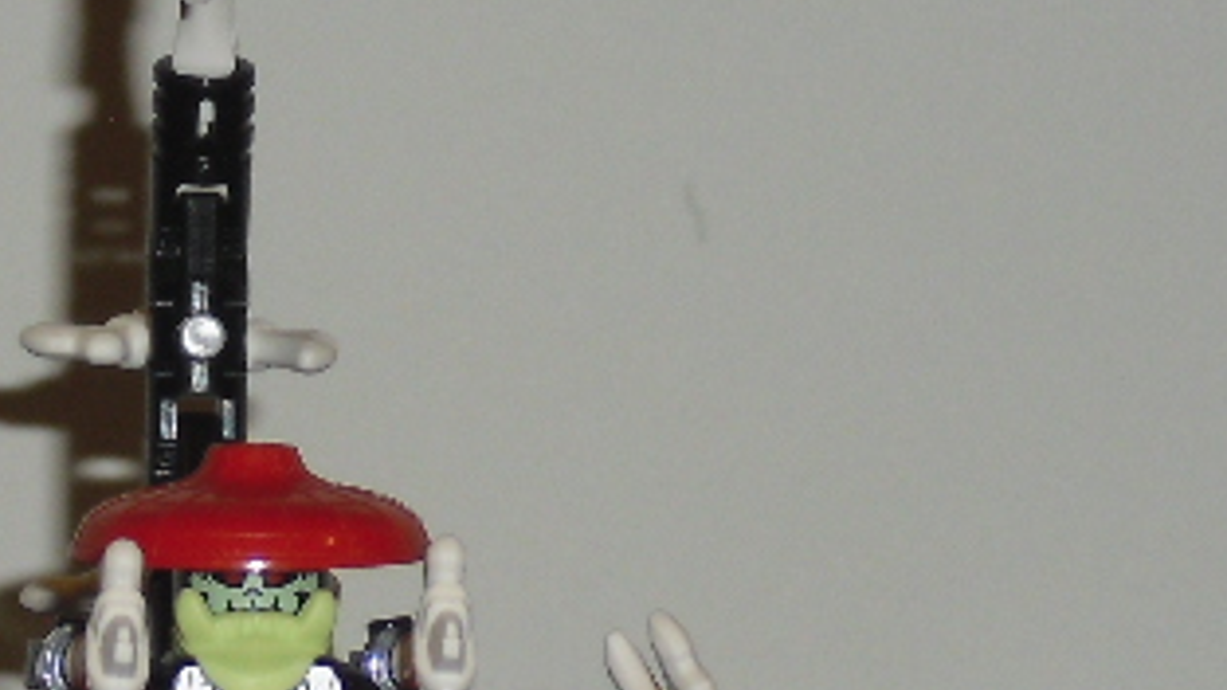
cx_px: 239
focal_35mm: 234
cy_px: 655
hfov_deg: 9.2
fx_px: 7613
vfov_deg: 5.2
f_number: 5.6
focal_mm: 18.9
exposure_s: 1/60
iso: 200
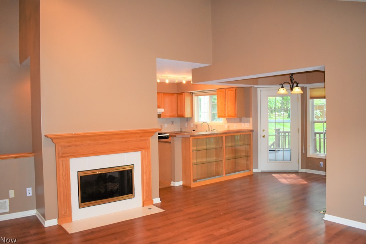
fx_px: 295
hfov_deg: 63.6
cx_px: 177
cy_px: 115
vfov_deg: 44.9
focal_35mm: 29
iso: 800
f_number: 3.5
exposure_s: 1/160
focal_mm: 18
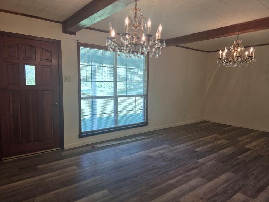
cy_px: 104
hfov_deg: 71.6
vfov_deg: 56.8
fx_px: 187
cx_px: 136
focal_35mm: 24
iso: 64
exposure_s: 1/120
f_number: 1.7
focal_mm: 6.3
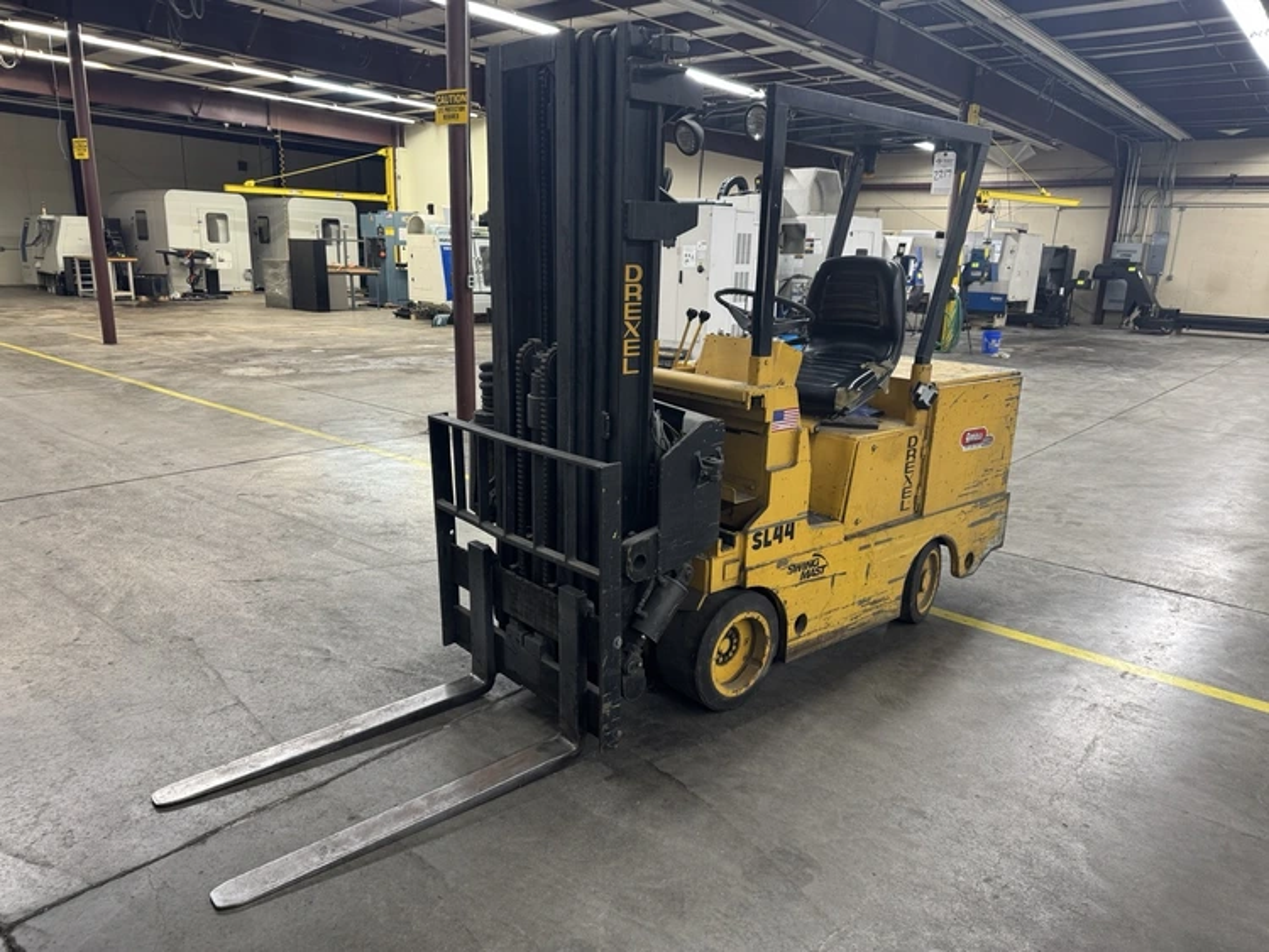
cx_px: 634
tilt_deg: -14.9
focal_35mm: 24
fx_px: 880
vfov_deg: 56.8
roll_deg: -1.4
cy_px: 476
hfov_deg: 71.6
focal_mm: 6.76
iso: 200
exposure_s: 1/60
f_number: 1.78
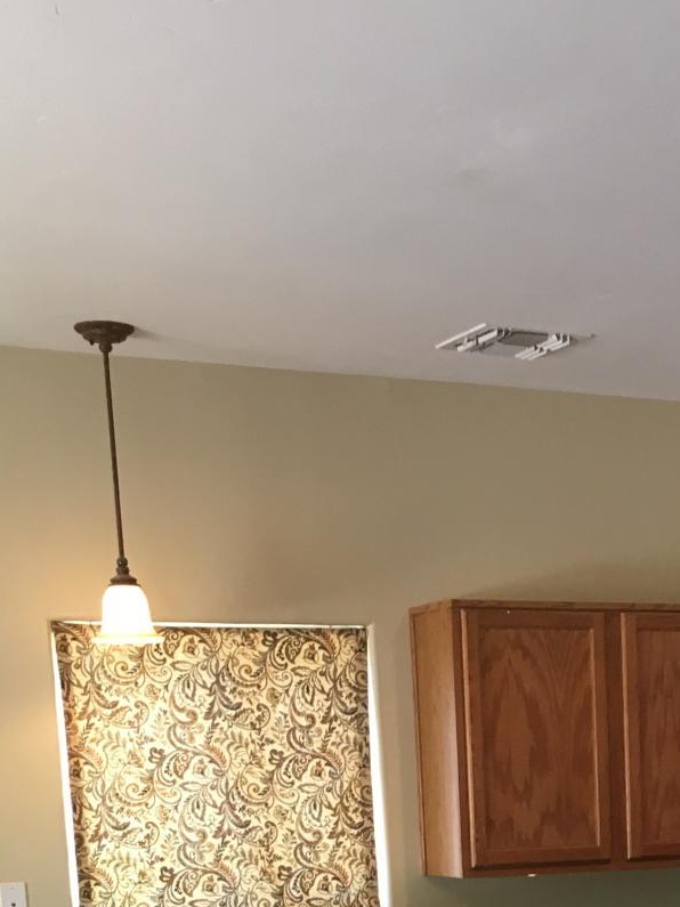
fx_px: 1913
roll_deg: +1.3
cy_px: 1108
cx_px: 665
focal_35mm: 73
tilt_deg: -10.2
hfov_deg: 19.6
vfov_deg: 24.1
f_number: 2.2
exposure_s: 1/30
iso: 64
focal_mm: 4.15
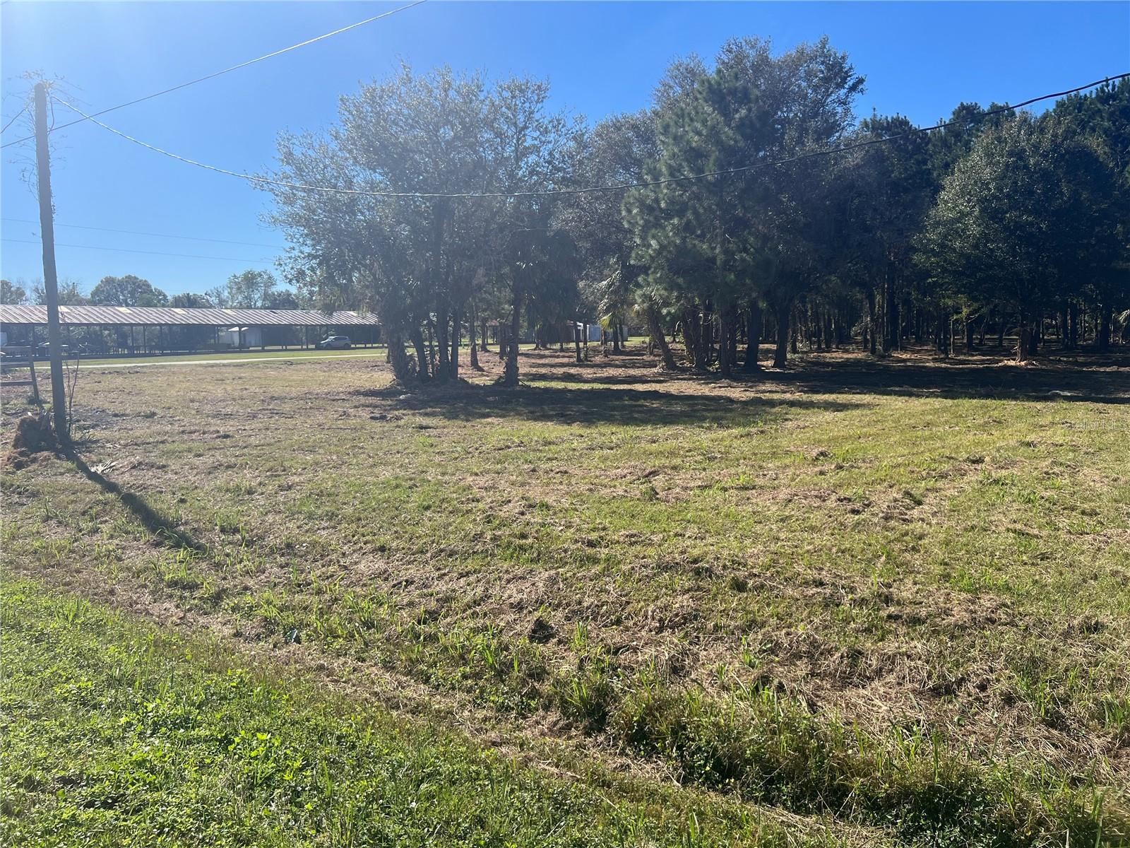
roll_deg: +0.5
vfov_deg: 53.1
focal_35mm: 26
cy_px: 424
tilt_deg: -7.8
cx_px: 565
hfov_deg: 67.3
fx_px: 849
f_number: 1.5
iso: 50
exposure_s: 1/5319
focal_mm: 5.7
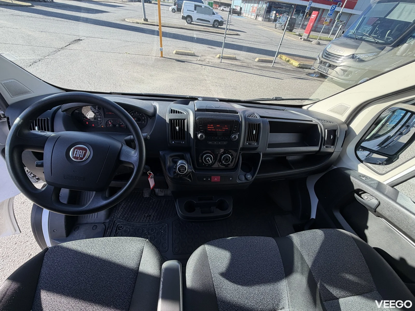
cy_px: 156
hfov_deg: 102.1
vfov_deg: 85.7
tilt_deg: -42.3
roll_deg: -9.7
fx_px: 168
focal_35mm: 14
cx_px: 208
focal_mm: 2.22
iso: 40
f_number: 2.2
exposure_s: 1/207
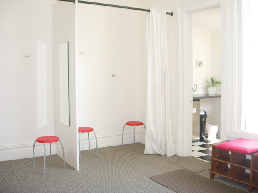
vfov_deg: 37.7
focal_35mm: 38
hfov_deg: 49.0
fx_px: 283
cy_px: 96
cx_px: 129
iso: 79
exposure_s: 1/32
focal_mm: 7.8
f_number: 2.8
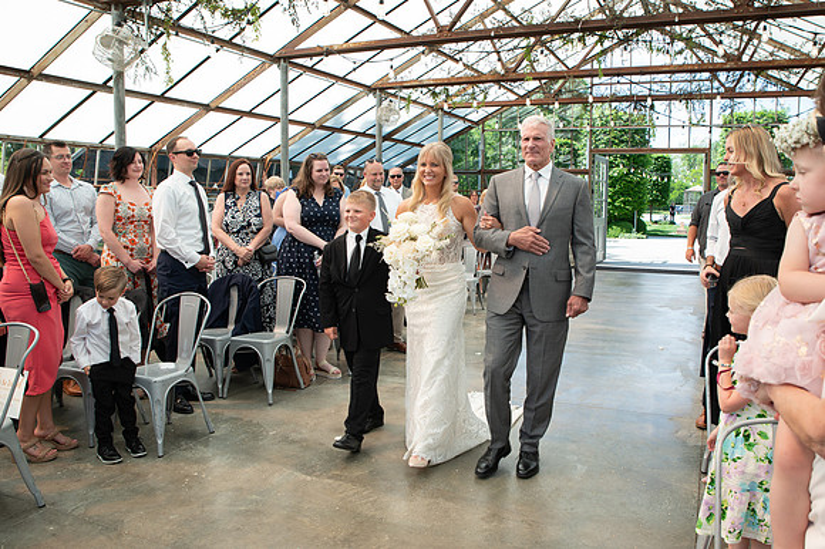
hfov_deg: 65.9
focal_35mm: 28
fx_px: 634
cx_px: 448
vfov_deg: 46.8
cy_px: 268
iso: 160
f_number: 5
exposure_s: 1/200
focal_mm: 24
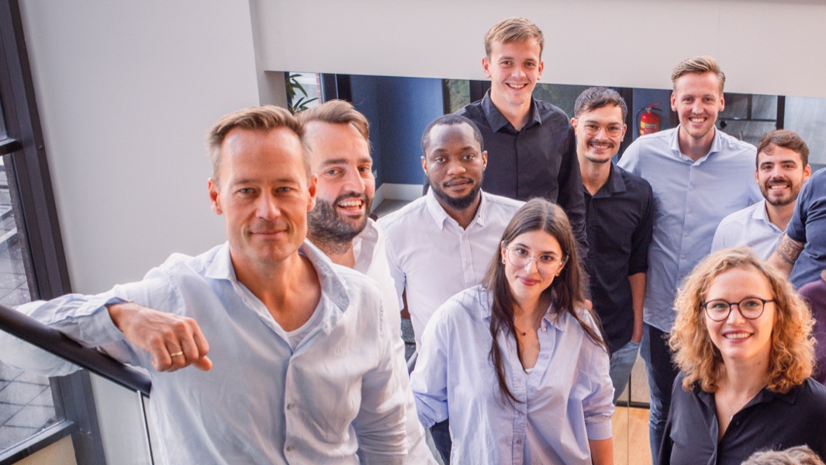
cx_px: 586
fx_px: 1358
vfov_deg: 19.3
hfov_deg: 33.4
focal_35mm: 62
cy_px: 359
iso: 800
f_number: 7.1
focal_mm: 35
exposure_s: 1/50
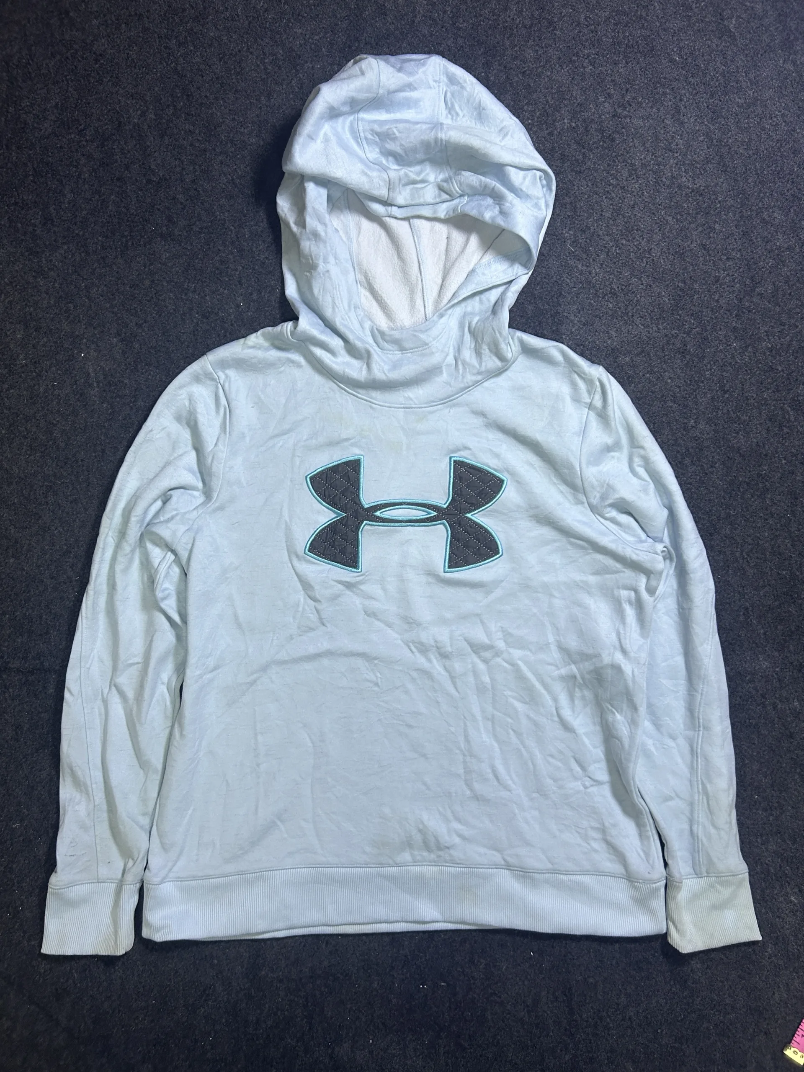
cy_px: 536
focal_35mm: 26
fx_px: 805
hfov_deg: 53.1
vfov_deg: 67.3
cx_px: 402
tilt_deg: -58.7
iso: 125
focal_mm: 5.7
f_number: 1.5
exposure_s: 1/100
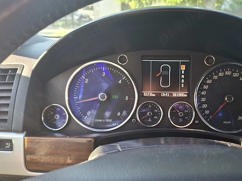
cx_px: 154
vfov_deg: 43.9
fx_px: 224
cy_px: 109
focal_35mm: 32
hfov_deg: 56.0
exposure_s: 1/100
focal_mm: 5.54
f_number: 1.8
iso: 80
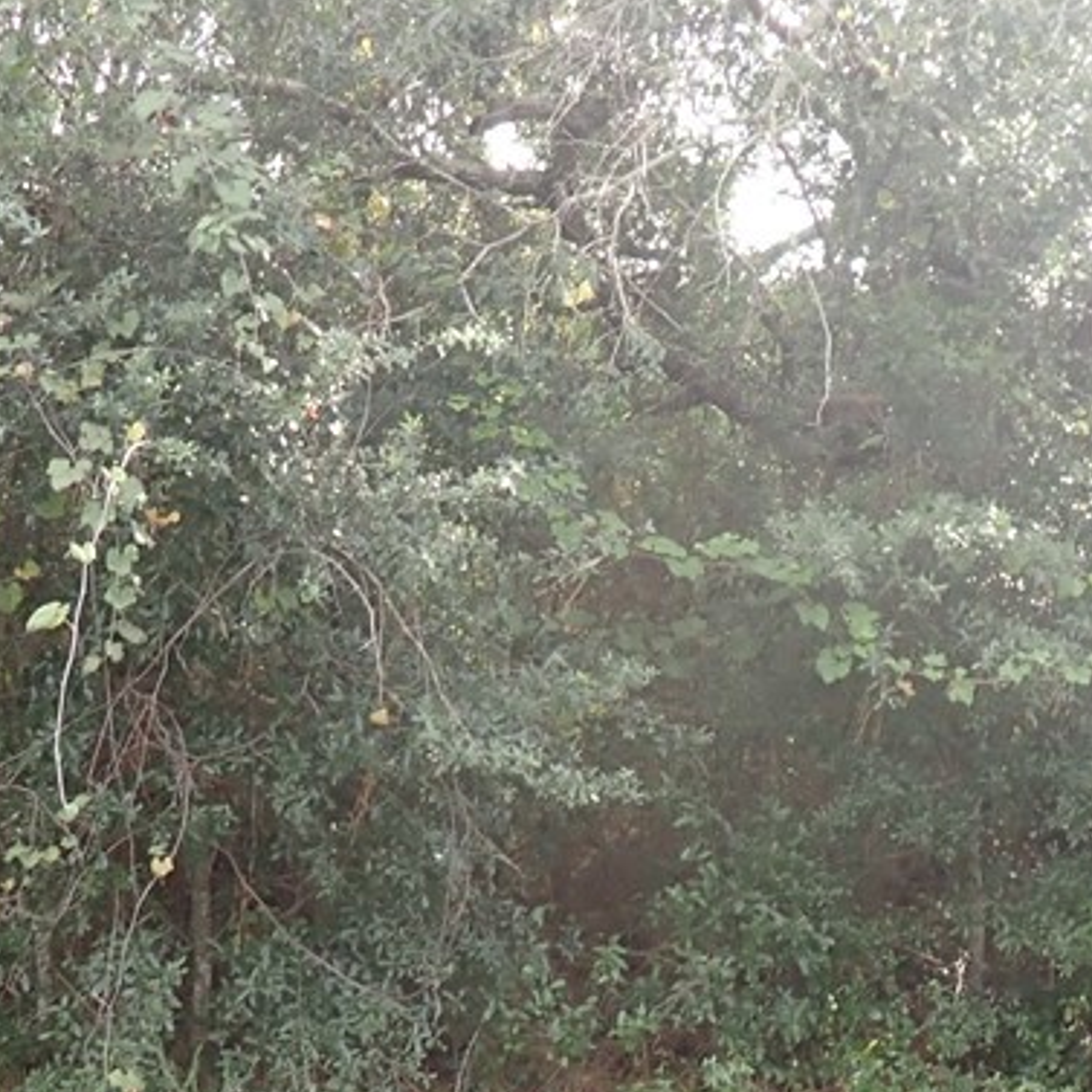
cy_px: 669
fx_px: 2141
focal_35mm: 60
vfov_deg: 28.5
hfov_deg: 28.6
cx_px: 521
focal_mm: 4.5
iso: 100
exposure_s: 1/160
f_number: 2
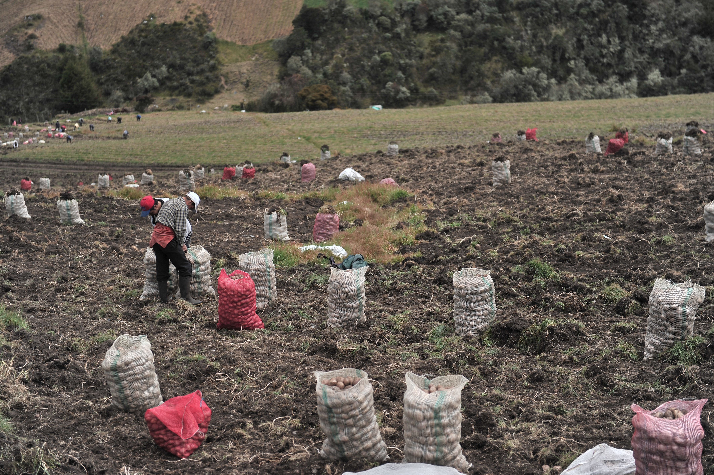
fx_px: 1387
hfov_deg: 28.9
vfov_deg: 19.4
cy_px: 238
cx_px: 357
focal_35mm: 70
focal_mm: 70
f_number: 2.8
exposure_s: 1/2000
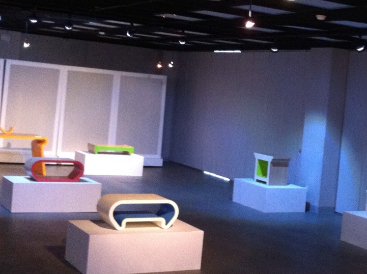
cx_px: 337
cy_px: 117
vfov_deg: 19.6
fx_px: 794
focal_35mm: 75
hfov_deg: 25.2
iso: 400
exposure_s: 1/17
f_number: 2.8
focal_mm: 3.85
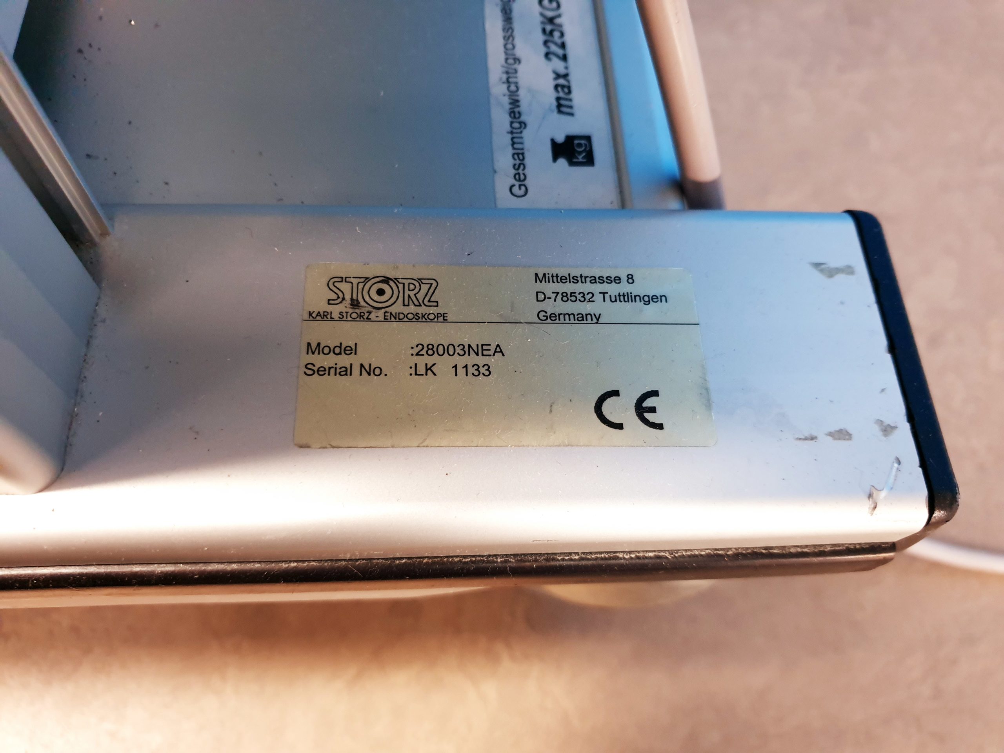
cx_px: 502
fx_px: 754
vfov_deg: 53.1
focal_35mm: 26
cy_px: 376
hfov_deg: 67.3
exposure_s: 1/33
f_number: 1.5
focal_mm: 4.3
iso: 250
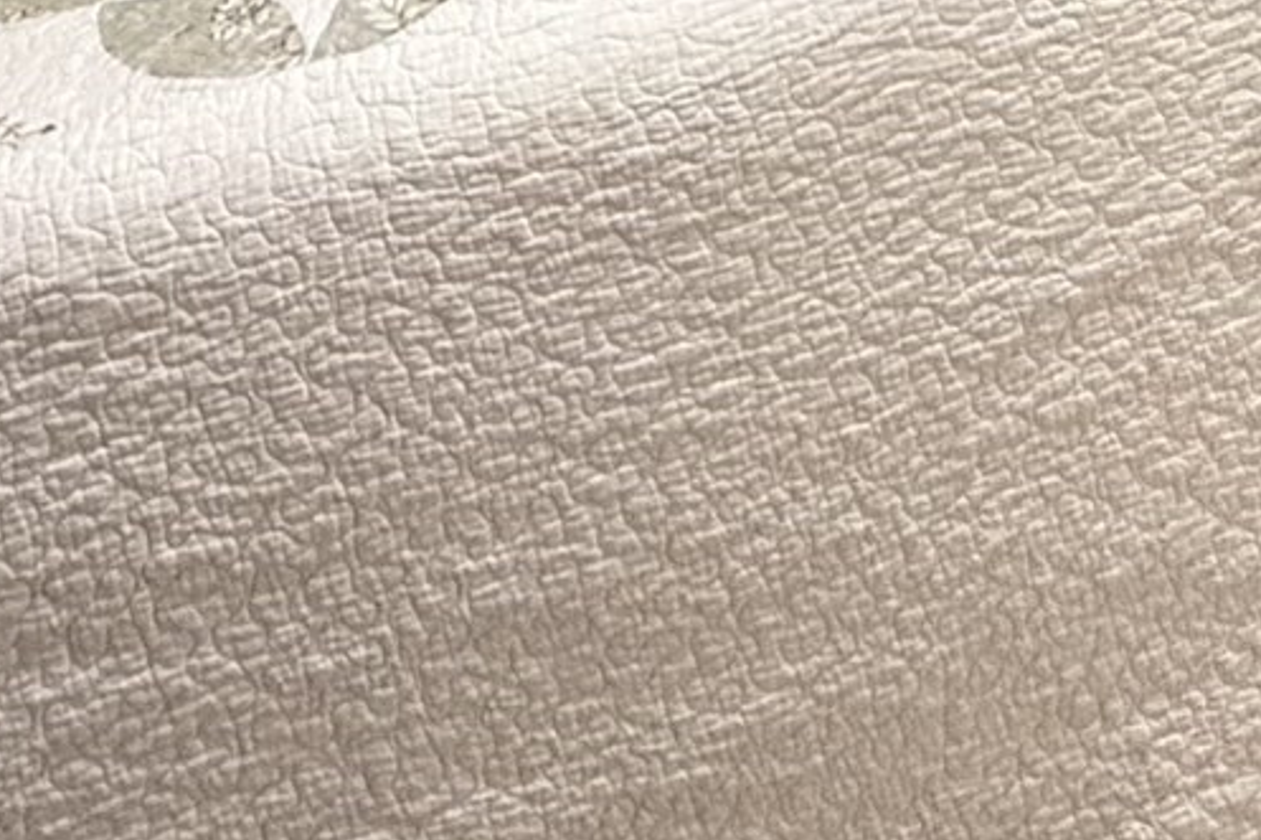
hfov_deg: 32.4
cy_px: -898
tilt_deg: -8.5
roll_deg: +9.6
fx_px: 2101
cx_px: 1020
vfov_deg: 16.5
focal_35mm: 60
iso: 640
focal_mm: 2.22
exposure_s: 1/60
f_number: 2.2
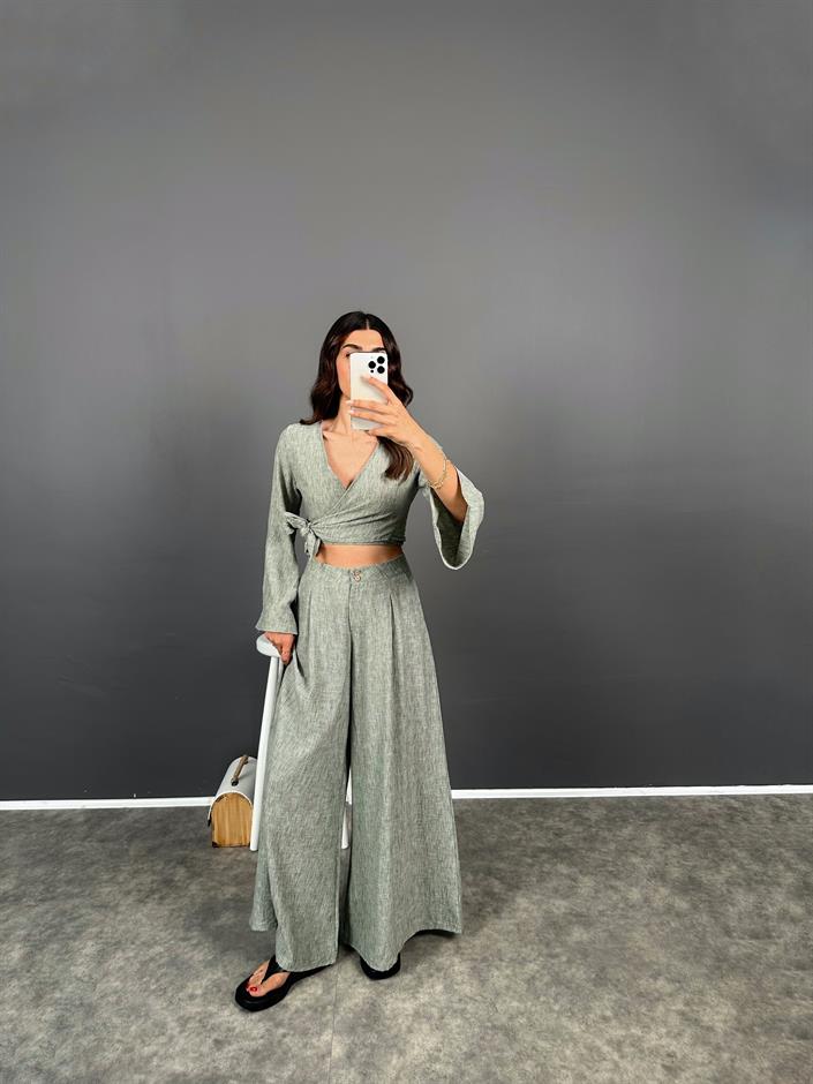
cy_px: 542
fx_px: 752
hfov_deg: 56.8
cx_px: 406
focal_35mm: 24
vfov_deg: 71.6
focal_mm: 6.86
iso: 100
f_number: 1.78
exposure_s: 1/121
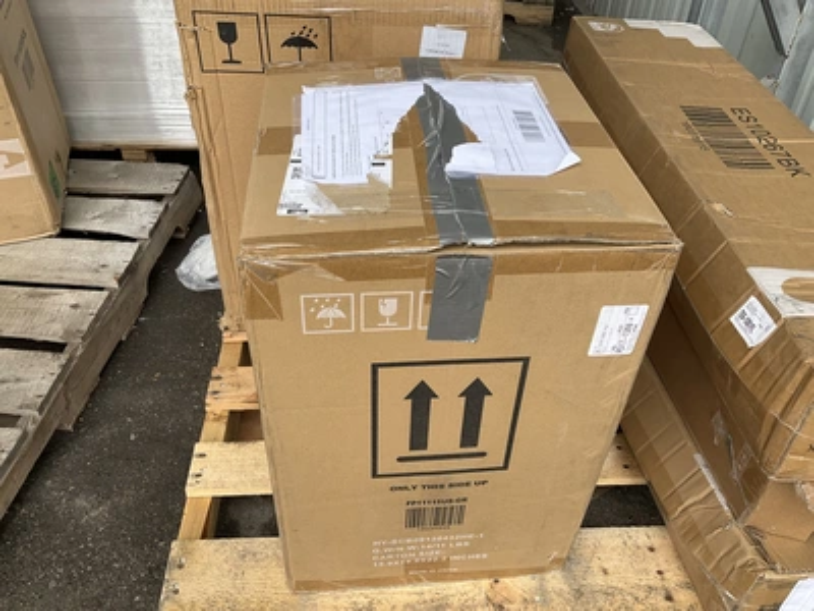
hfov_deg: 61.7
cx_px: 407
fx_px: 682
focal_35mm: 29
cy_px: 306
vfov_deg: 48.2
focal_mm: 3
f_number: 1.8
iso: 25
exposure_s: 1/425
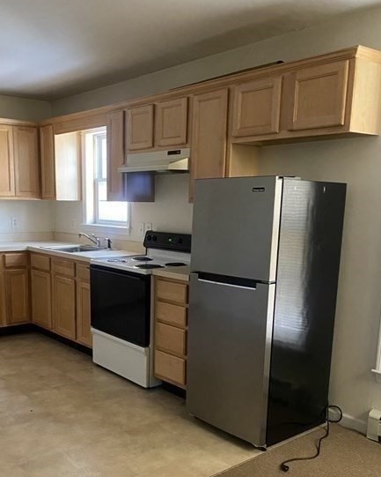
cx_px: 141
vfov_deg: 49.6
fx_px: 507
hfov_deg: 40.8
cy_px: 306
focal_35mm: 36
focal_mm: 4.25
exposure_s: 1/35
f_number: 1.8
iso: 640
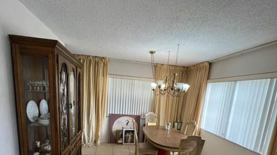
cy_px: 121
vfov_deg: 54.8
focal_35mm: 19
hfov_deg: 89.6
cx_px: 138
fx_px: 140
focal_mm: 1.57
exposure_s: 1/120
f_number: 1.8
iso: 200
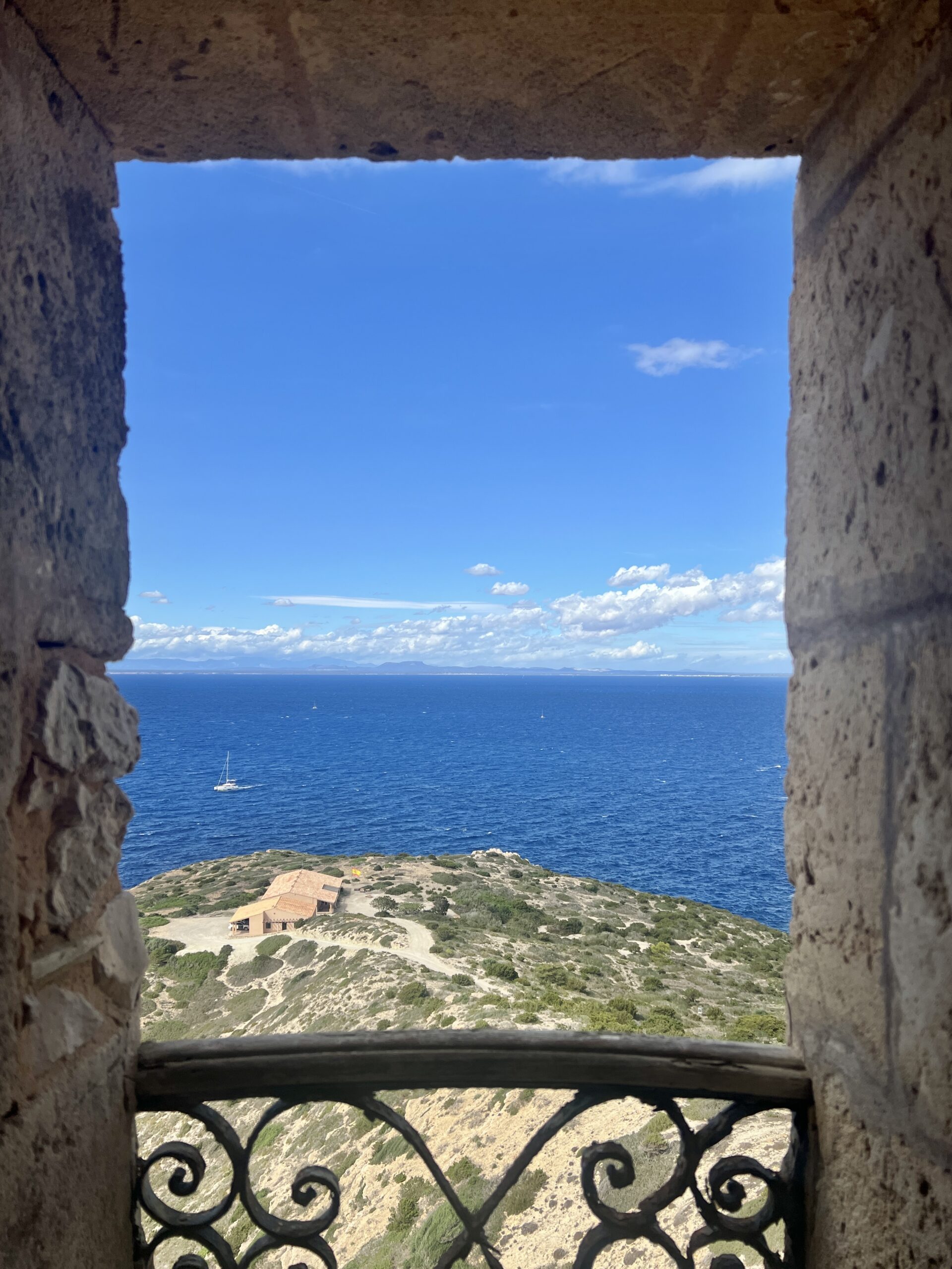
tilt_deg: +0.8
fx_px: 953
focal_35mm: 26
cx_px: 476
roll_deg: -0.9
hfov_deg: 53.1
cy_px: 634
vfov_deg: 67.3
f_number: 1.5
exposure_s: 1/6993
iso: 50
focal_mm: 5.7
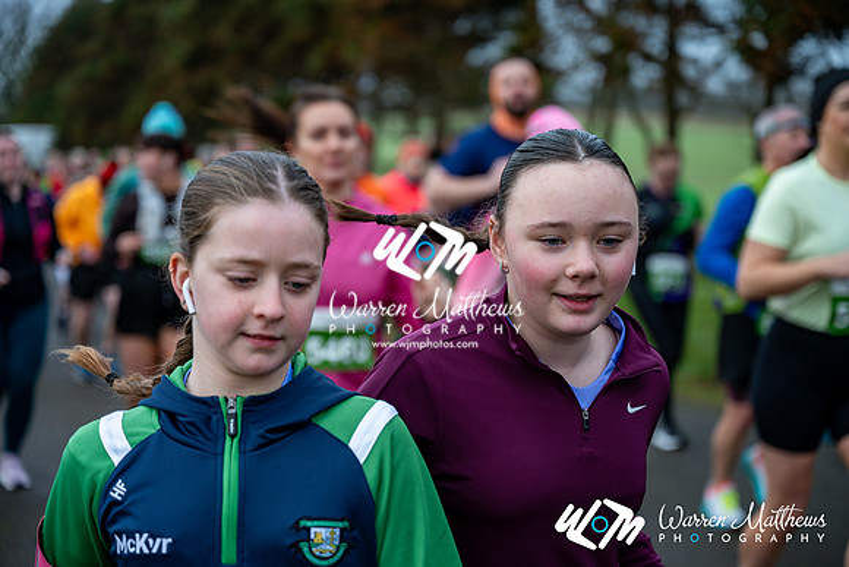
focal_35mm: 70
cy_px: 284
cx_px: 424
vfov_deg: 19.5
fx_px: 1651
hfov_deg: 28.8
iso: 360
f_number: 2.8
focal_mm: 70
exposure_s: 1/1250
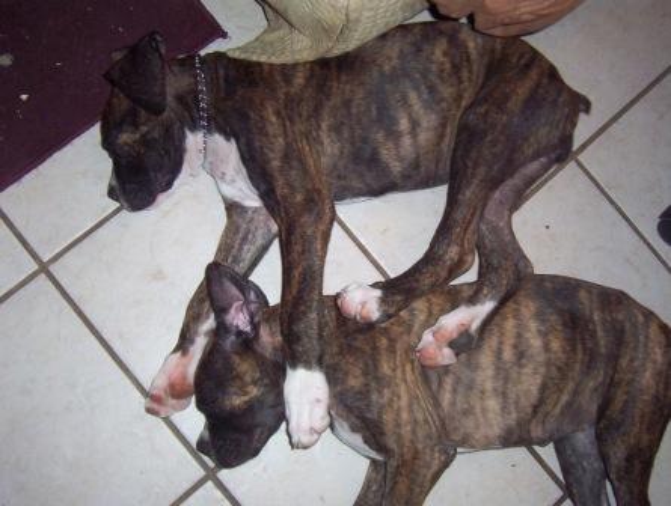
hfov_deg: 51.2
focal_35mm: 36
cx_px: 336
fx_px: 700
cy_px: 253
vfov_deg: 39.8
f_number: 2.76
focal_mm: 5.54
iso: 140
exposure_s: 1/30
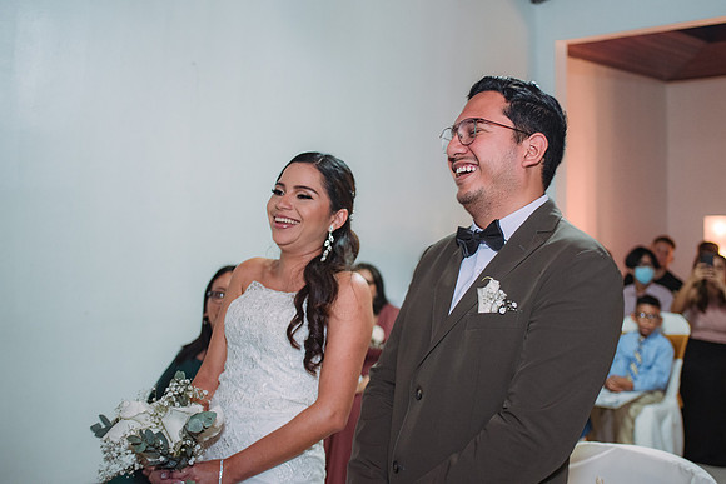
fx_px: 882
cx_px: 384
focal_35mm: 44
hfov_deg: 44.7
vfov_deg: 30.6
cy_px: 182
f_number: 2.8
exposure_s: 1/125
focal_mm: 35
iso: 1000
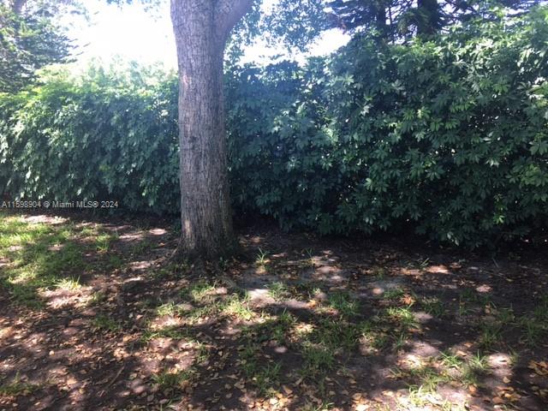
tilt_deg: -10.5
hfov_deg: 61.7
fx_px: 459
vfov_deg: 48.2
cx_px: 274
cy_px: 206
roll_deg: +2.4
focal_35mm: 29
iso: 25
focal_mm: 4.15
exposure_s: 1/60
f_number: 2.2
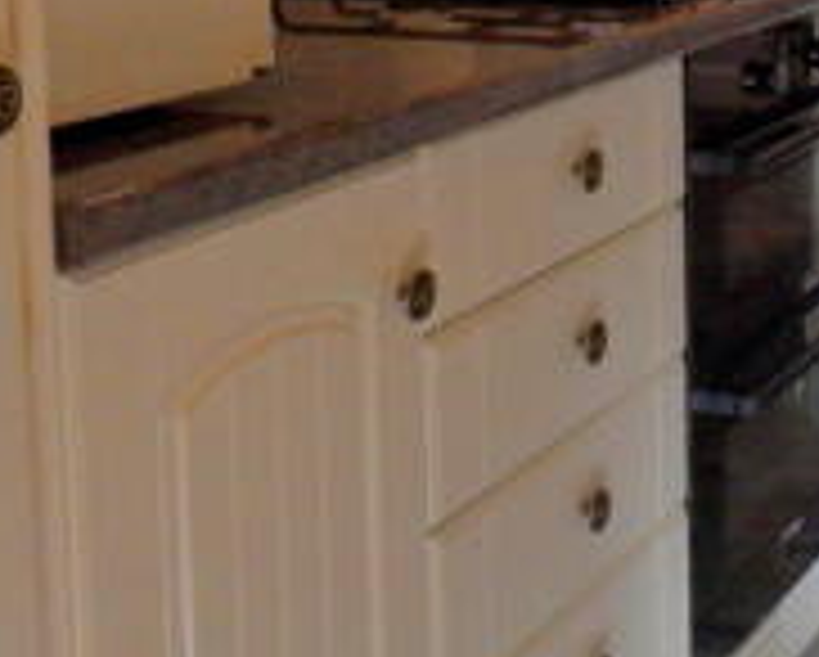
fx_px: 1820
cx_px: 929
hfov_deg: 23.6
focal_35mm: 75
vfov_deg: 19.7
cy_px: -47
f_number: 3.3
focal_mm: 4.2
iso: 120
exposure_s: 1/30
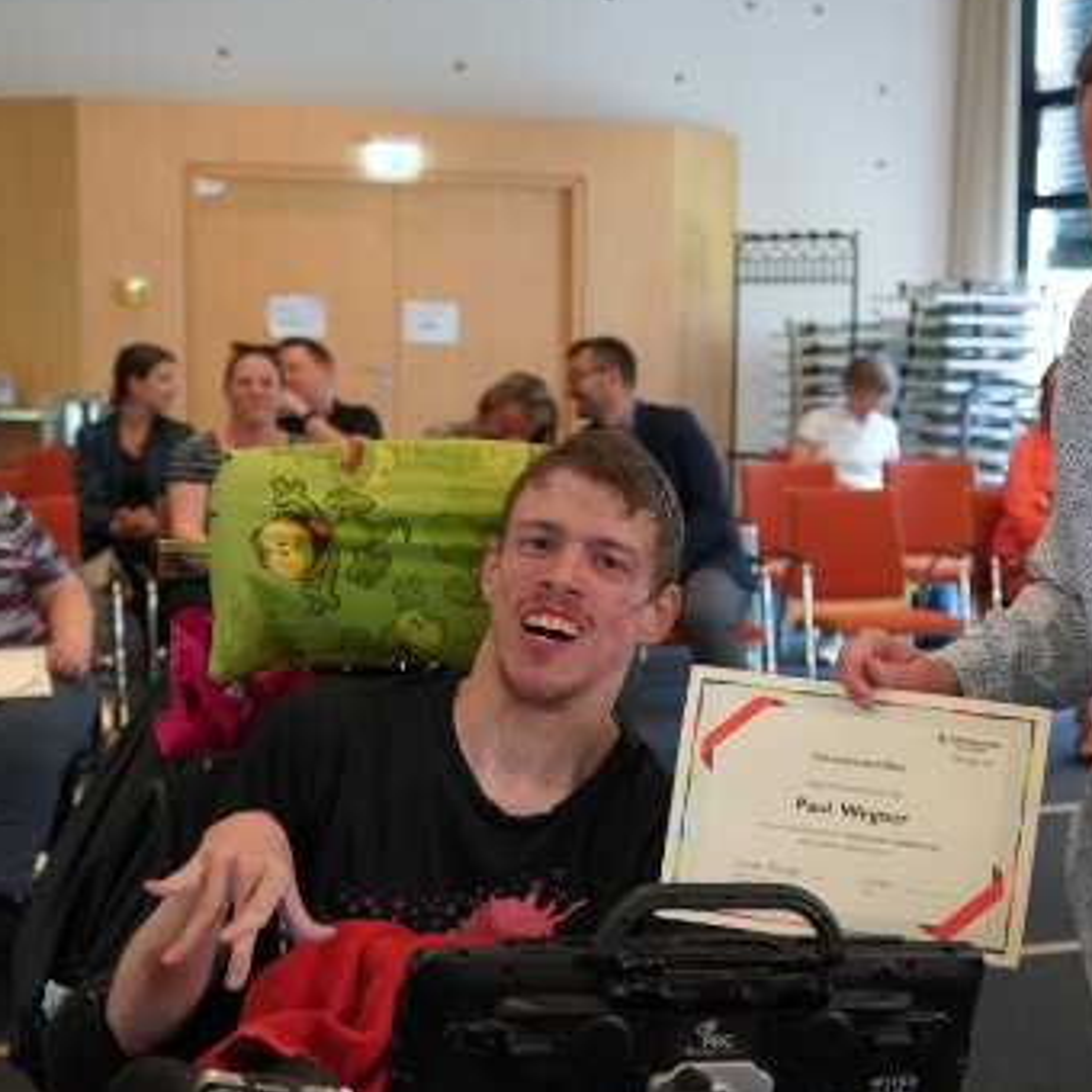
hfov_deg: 27.6
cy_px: 654
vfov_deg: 27.7
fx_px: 2213
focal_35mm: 62
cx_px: 700
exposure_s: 1/160
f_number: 4
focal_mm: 31
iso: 6400
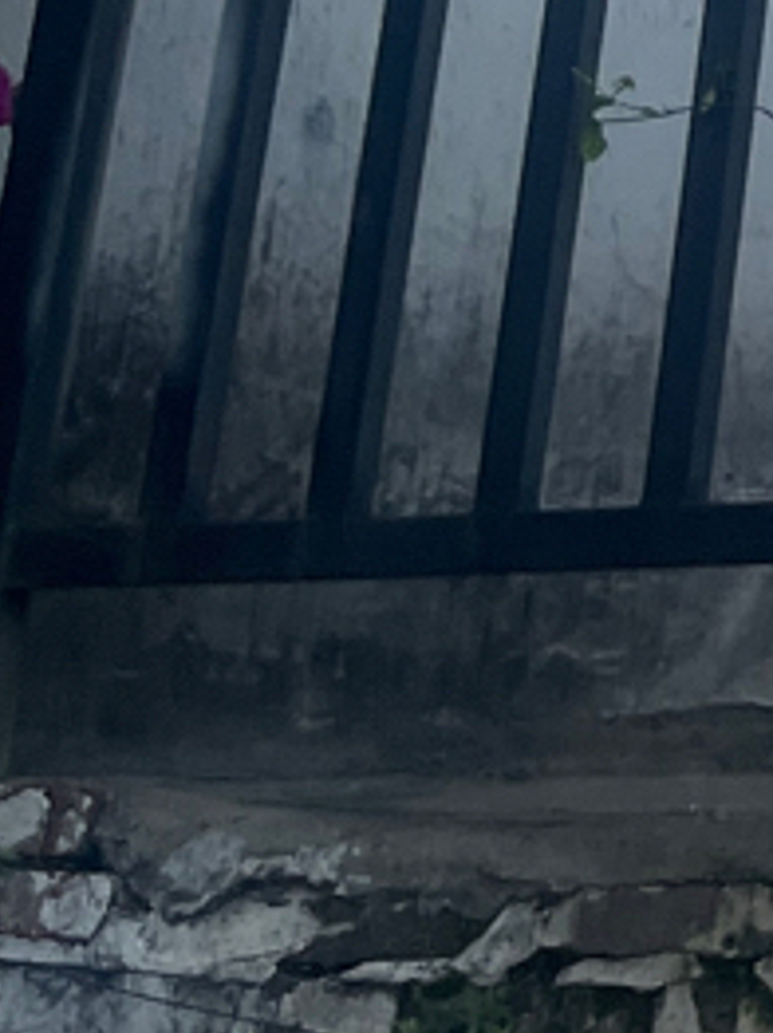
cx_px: 2203
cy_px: -1285
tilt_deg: +26.1
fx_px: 4444
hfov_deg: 8.5
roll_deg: +1.9
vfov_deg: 11.4
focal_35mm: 149
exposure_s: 1/100
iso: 40
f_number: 1.6
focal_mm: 5.1
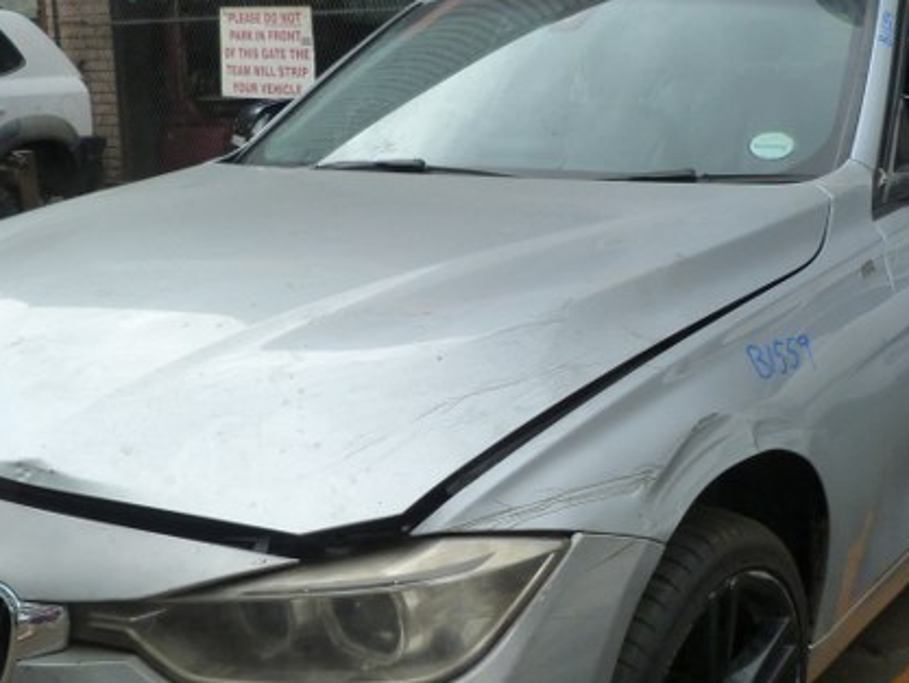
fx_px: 1261
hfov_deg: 39.6
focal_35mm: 48
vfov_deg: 30.2
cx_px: 429
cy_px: 423
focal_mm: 4.5
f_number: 4
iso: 125
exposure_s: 1/125
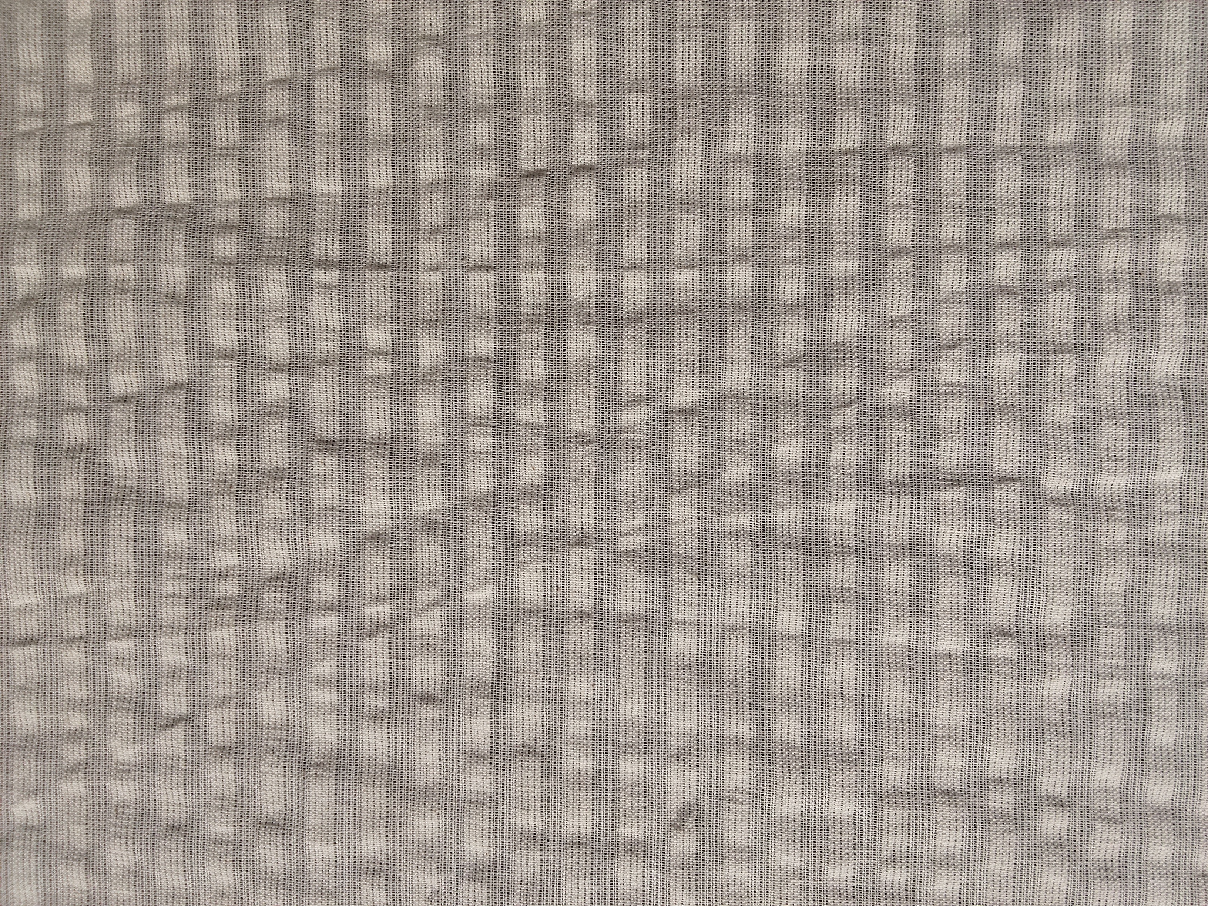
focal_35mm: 26
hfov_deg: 67.3
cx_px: 604
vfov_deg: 53.1
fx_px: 907
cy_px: 453
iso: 64
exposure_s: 1/100
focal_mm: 2.78
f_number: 2
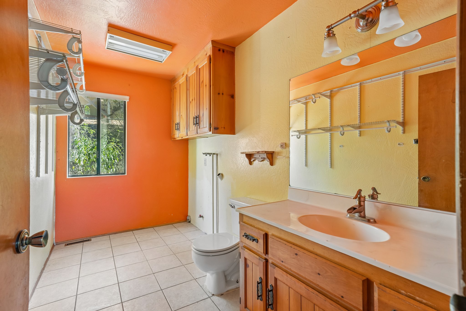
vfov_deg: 73.7
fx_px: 207
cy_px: 156
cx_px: 233
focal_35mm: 16
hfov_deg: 96.7
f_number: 8
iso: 400
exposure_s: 1/6
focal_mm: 16
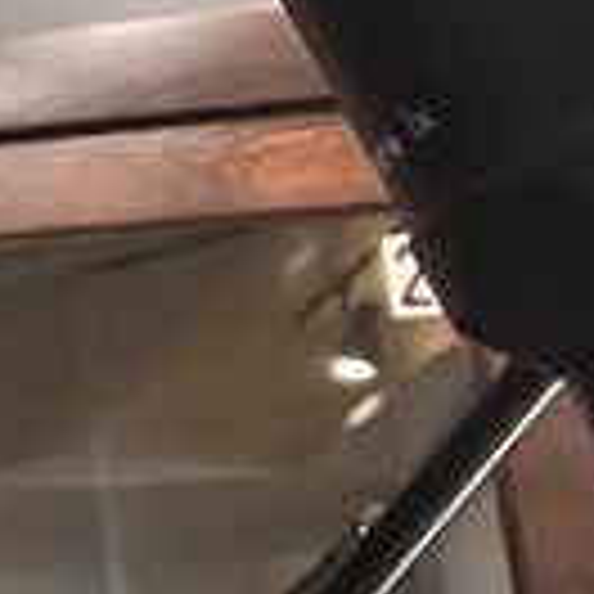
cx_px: -1386
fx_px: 3067
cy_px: 238
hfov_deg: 8.5
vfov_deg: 11.1
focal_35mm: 158
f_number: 2.2
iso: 320
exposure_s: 1/30
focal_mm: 2.71
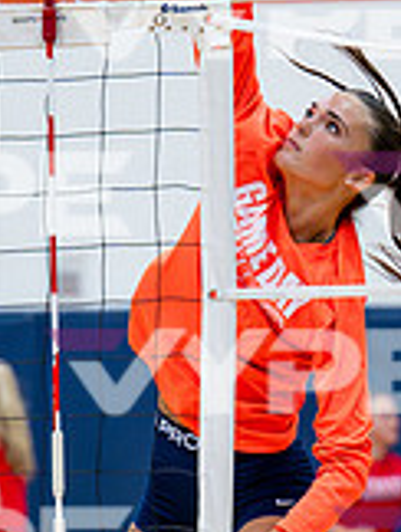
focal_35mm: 443
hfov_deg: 3.4
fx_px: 6824
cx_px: 205
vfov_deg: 4.5
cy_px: 420
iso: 2800
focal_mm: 110
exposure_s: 1/800
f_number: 2.8
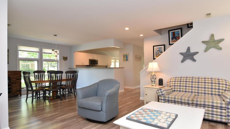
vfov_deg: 55.8
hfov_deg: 86.6
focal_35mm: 20
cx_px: 113
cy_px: 68
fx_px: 122
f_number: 8
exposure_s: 1/50
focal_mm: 12
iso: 800
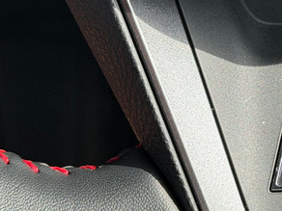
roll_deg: -4.3
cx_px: 338
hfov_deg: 13.9
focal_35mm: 138
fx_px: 1124
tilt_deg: -39.3
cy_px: 136
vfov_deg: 10.7
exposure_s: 1/368
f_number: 1.78
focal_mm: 6.76
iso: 80
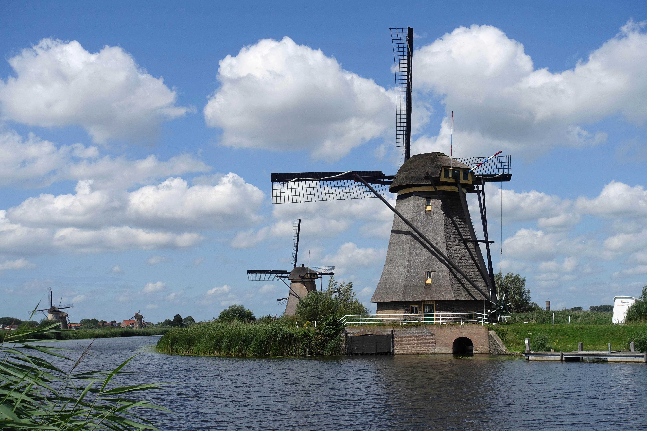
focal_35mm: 47
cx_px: 324
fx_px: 845
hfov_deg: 41.9
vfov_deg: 28.6
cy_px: 216
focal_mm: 17.27
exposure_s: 1/125
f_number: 5.6
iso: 125
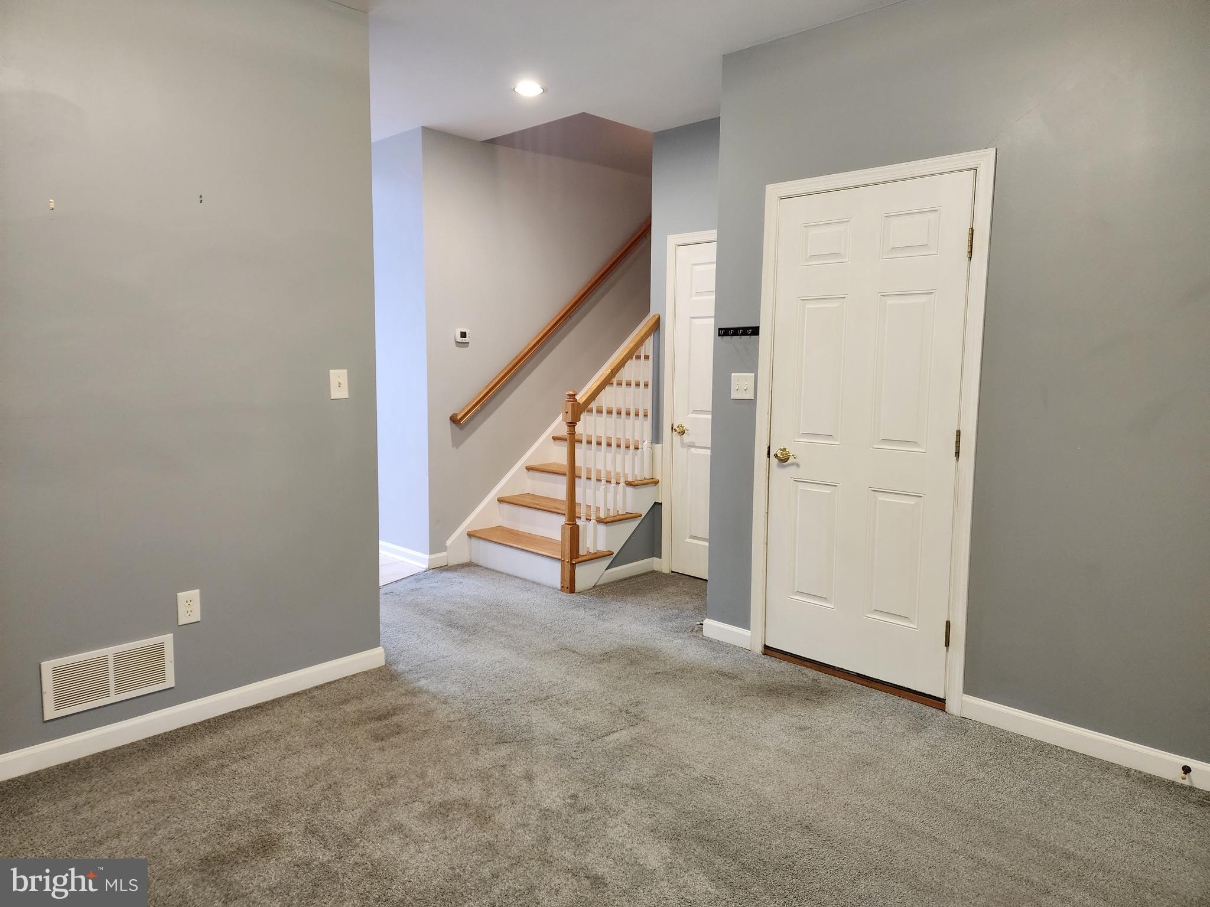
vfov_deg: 58.9
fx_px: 804
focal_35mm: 23
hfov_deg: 73.9
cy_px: 454
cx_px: 605
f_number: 1.8
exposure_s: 1/120
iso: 500
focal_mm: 6.4
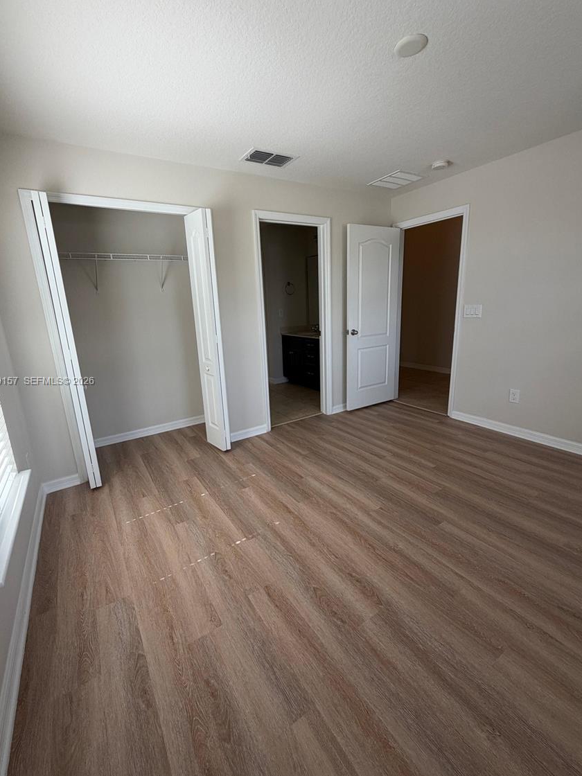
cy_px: 382
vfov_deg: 98.2
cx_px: 278
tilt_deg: -13.5
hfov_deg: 81.7
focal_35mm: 15
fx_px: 336
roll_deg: +2.9
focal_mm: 2.22
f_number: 2.2
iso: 64
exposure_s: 1/121
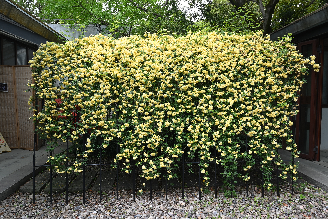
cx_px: 164
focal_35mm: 28
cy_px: 110
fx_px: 250
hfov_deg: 66.4
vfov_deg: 47.1
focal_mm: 27.5
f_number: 9
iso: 320
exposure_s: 1/160
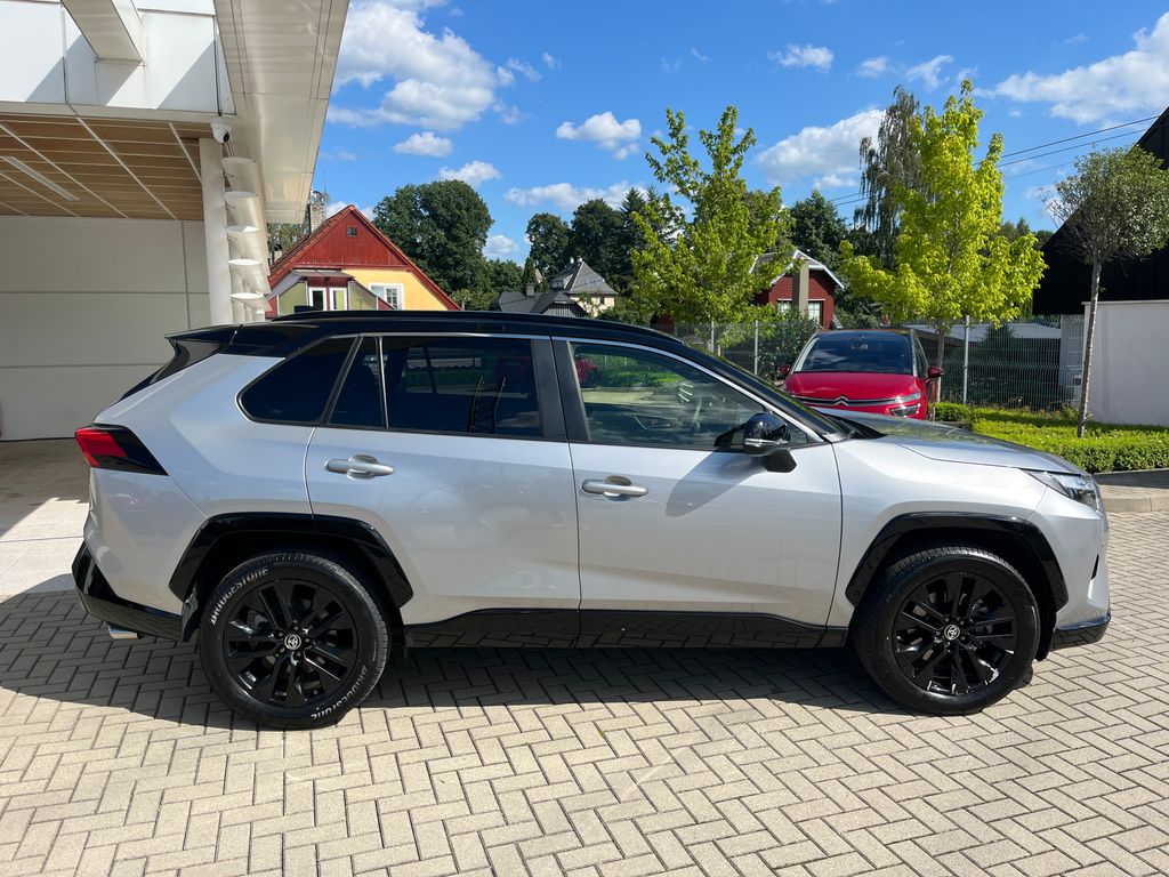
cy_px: 438
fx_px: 878
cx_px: 584
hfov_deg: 67.3
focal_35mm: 26
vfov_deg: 53.1
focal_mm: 5.1
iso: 50
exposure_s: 1/3135
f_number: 1.6
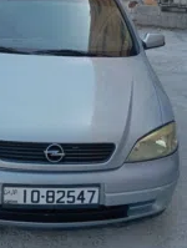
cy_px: 45
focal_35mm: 56
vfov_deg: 33.2
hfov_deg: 26.1
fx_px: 402
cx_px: 75
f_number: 1.8
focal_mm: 4.22
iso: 57
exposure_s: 1/272
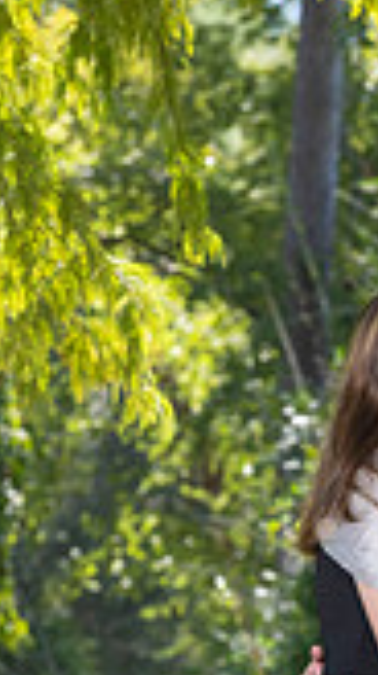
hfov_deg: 3.8
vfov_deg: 6.8
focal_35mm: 317
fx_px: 5660
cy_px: 803
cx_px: 579
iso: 500
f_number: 5.6
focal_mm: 110
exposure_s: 1/200
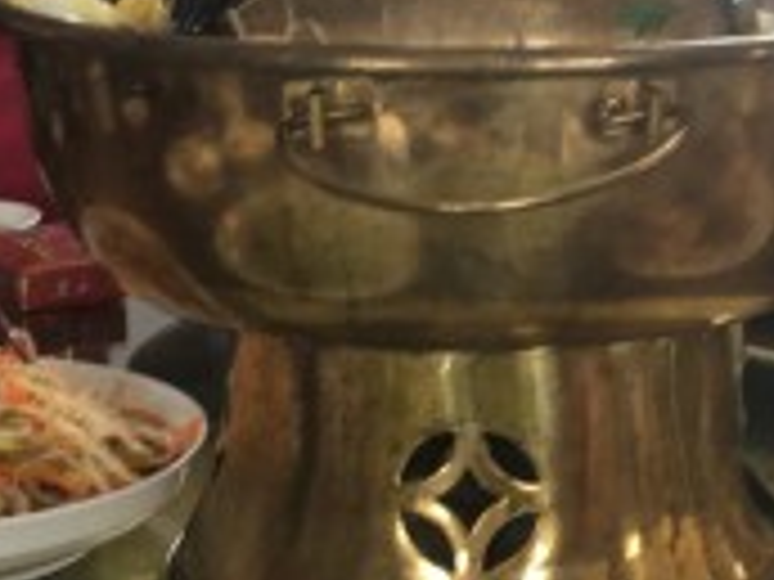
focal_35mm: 101
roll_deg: +0.0
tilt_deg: -16.6
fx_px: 2258
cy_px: 373
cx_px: 616
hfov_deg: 19.3
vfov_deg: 14.6
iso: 32
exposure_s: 1/50
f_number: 2.2
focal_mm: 4.15
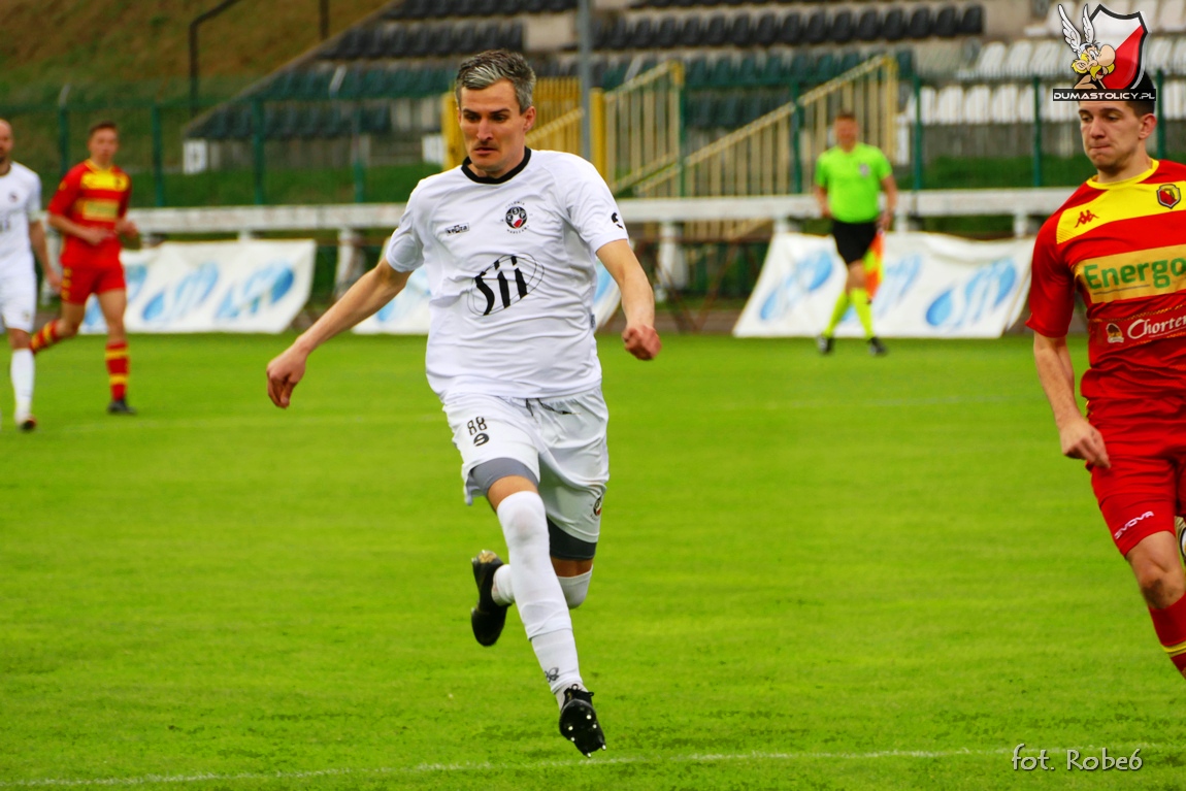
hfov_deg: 5.7
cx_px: 593
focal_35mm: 361
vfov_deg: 3.8
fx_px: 11894
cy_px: 396
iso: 400
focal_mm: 131.62
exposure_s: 1/500
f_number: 4
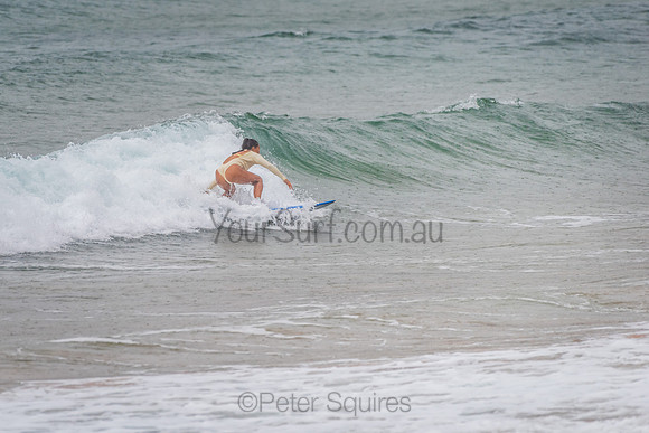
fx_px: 10995
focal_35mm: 610
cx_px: 253
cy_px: 186
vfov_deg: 2.3
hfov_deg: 3.4
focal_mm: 500
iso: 280
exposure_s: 1/320
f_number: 5.6
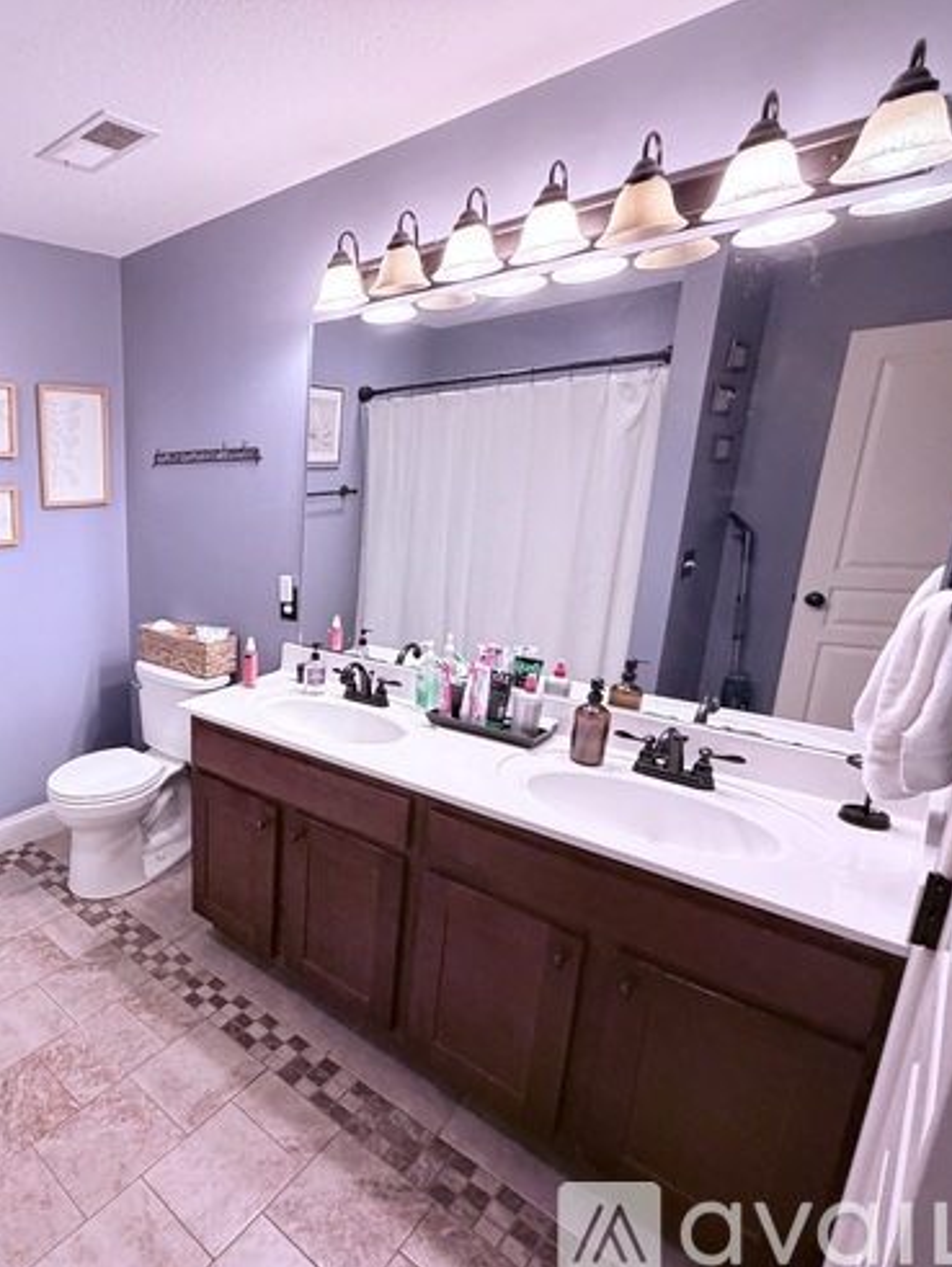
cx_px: 115
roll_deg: +1.9
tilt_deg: -13.0
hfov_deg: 59.6
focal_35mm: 19
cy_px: 640
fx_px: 696
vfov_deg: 84.6
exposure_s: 1/60
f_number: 2.2
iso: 400
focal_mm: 2.22
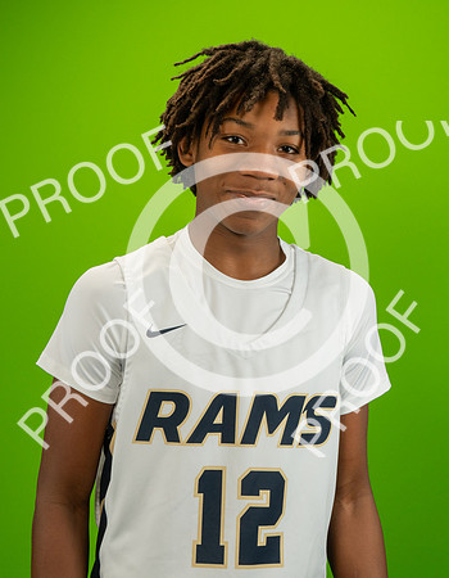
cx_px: 237
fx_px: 1388
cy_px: 265
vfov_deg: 23.5
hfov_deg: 18.4
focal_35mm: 82
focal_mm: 53
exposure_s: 1/60
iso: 800
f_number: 18
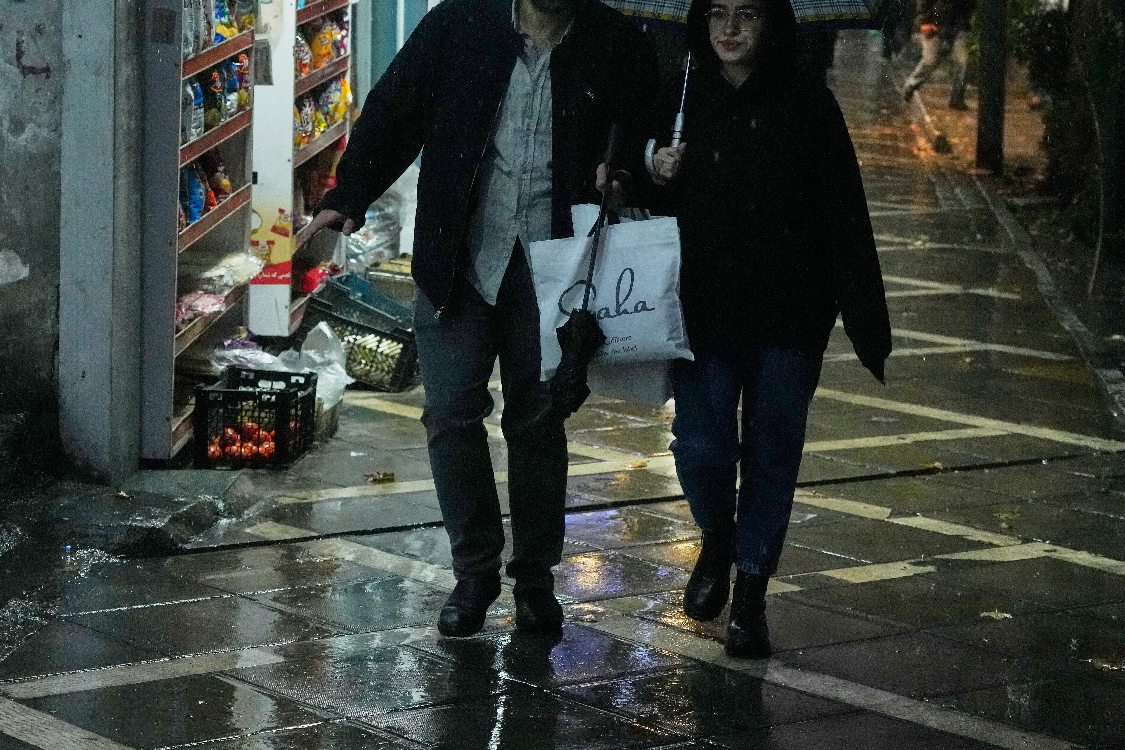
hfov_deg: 19.8
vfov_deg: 13.2
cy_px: 160
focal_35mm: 103
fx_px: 3219
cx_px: 632
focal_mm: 65
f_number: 4.5
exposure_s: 1/800
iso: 5000
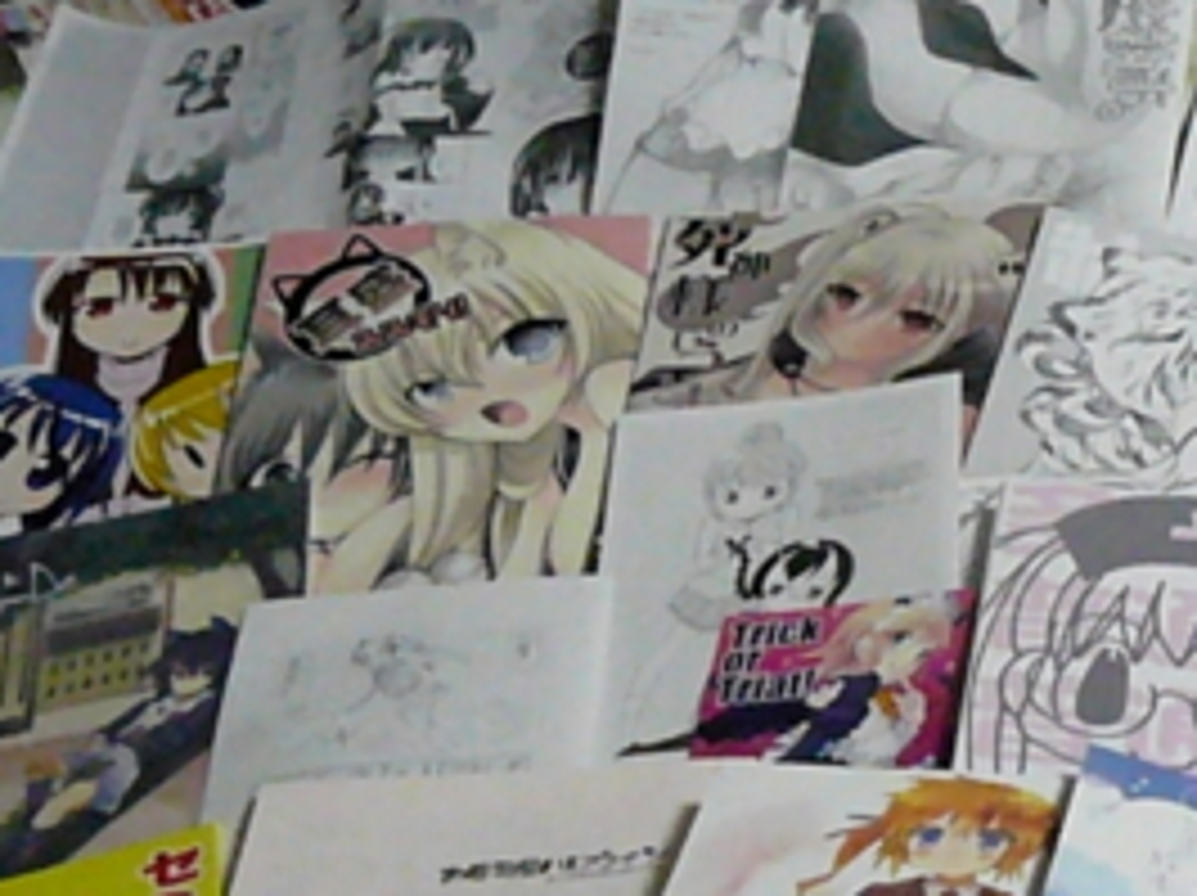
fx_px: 2246
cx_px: 882
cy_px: 639
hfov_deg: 29.4
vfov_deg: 22.4
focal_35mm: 65
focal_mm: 6
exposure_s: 1/100
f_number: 2.8
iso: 3200
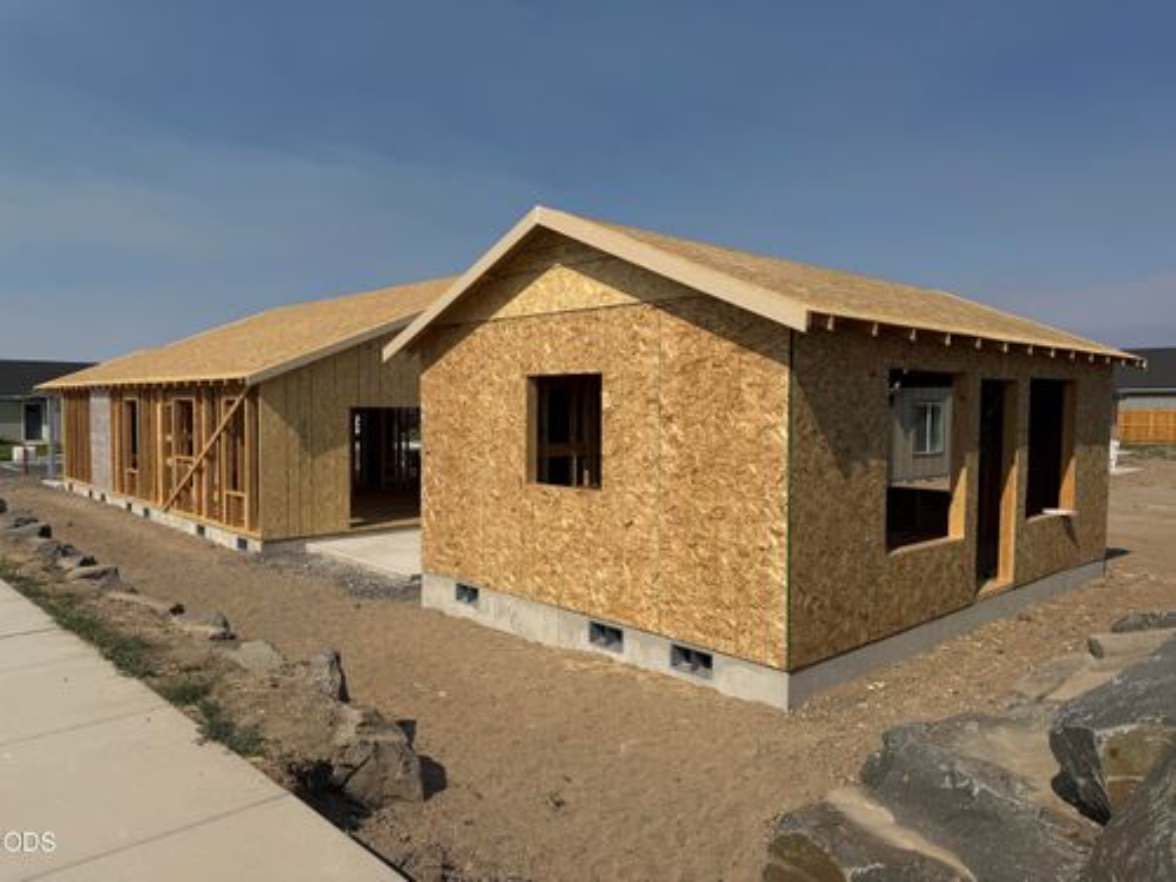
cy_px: 441
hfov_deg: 71.6
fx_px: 815
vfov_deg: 56.8
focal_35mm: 24
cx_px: 588
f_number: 1.78
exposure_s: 1/8130
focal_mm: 6.76
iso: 80
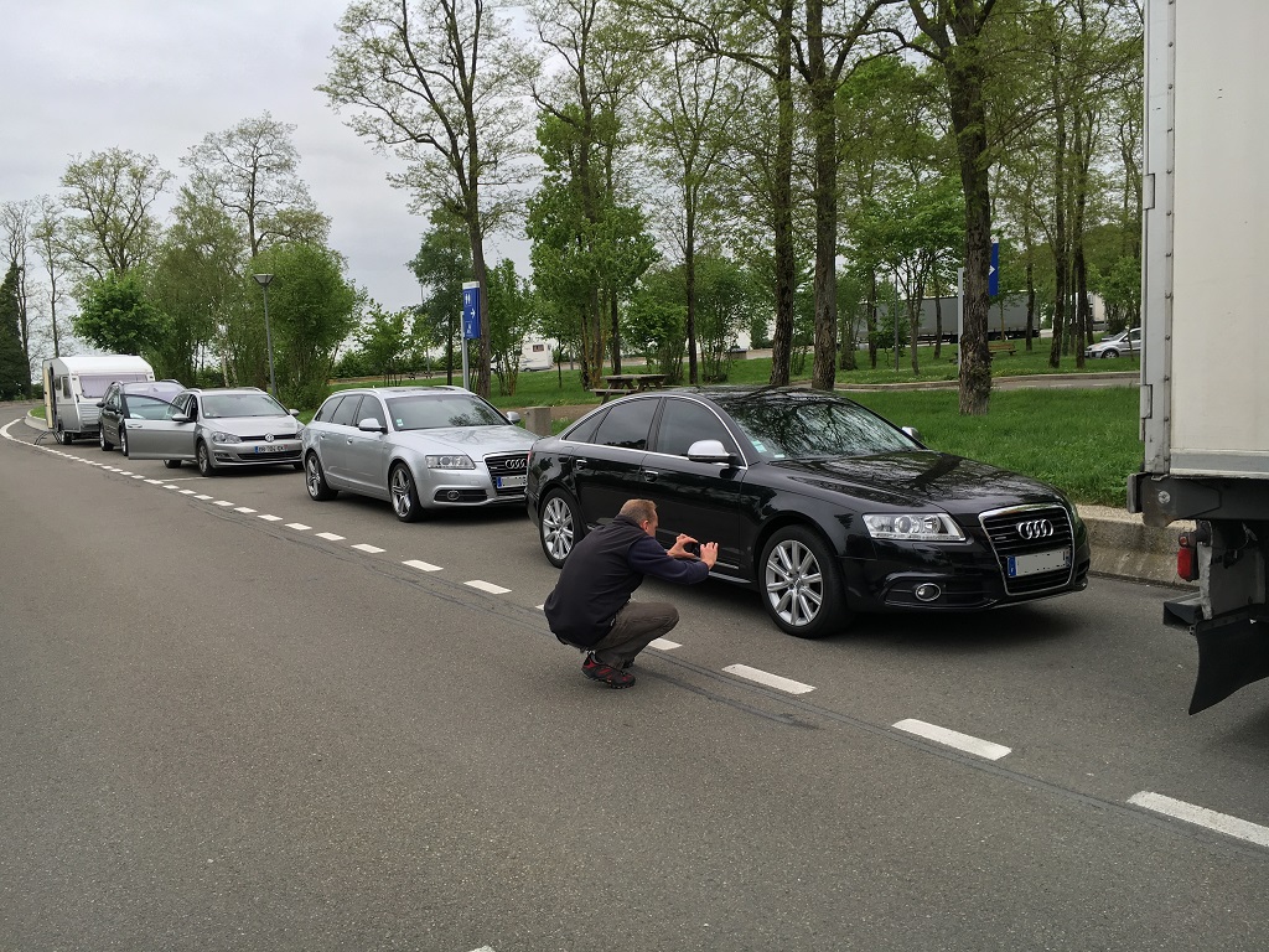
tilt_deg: -5.7
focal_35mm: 29
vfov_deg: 48.2
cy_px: 476
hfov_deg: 61.7
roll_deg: +2.7
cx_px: 634
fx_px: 1063
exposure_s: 1/348
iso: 25
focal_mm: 4.15
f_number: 2.2
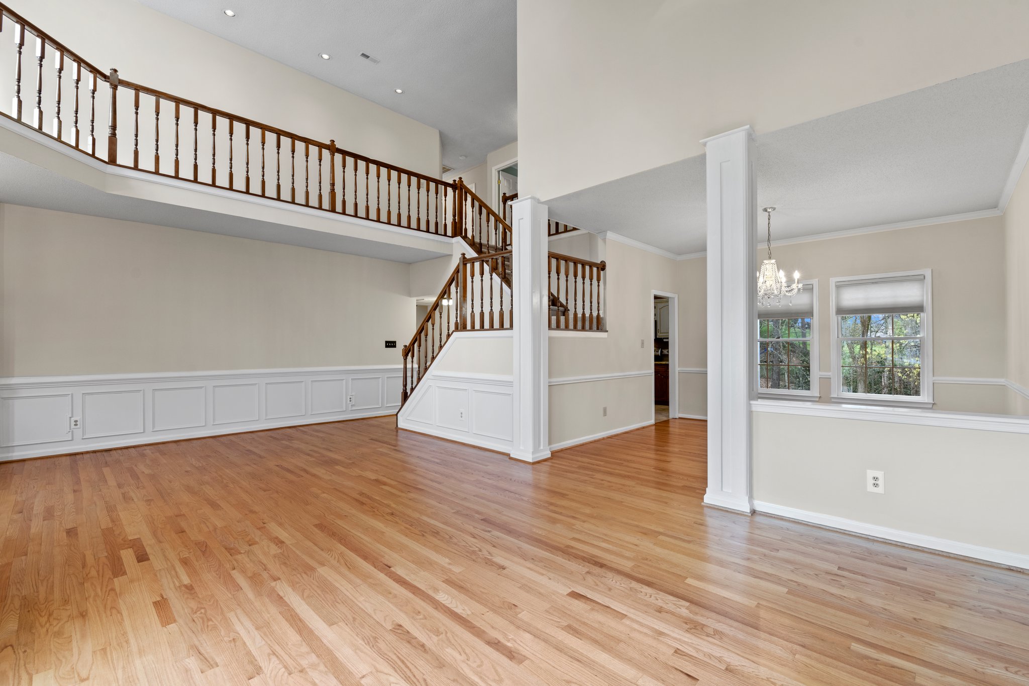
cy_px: 343
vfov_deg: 77.3
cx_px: 514
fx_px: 429
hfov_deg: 100.4
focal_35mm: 15
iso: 400
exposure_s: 1/8
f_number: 7.1
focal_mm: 15
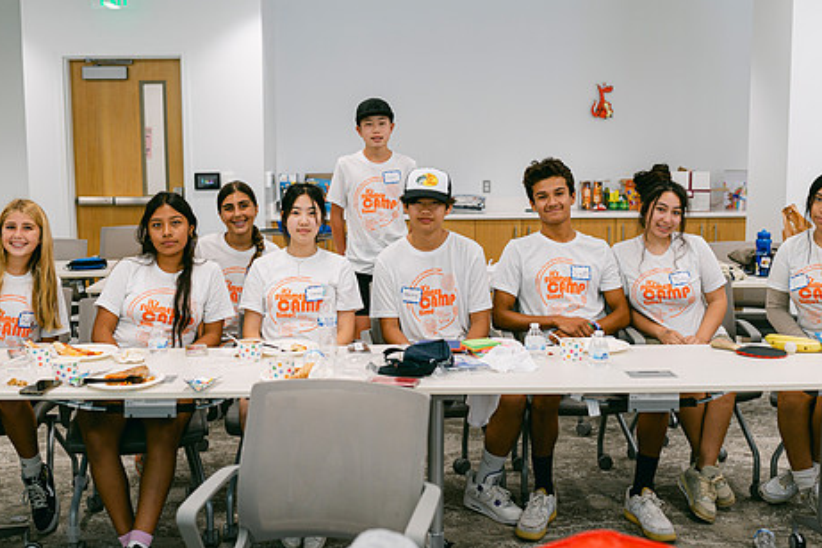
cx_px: 390
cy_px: 268
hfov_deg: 44.5
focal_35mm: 44
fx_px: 1004
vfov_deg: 30.5
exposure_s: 1/125
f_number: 3.2
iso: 180
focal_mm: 35
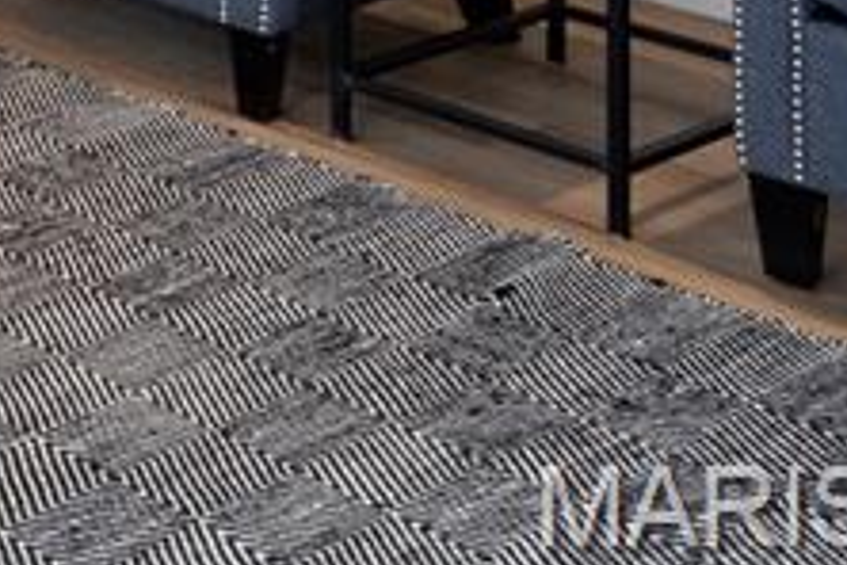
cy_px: -714
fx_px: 1953
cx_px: -1034
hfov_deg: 16.0
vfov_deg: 13.1
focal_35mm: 83
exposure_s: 1/10
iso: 400
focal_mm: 9
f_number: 8
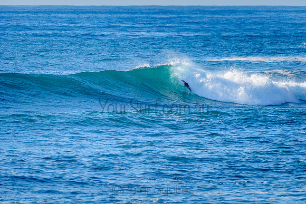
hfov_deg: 3.4
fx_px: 5213
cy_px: 87
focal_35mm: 613
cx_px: 188
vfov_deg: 2.2
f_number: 5.6
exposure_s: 1/2000
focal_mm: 500
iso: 280
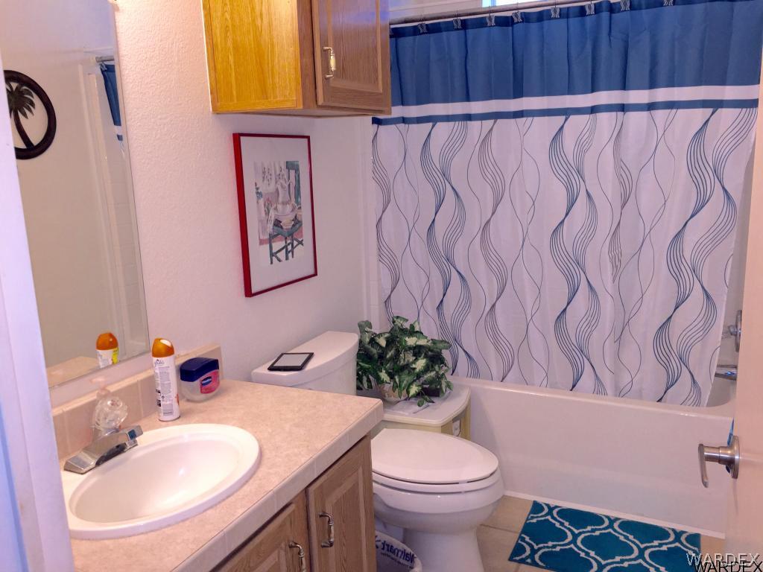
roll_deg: +1.8
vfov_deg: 48.2
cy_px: 286
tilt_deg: -11.4
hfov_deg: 61.7
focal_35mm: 29
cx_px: 382
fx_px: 639
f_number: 2.2
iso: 40
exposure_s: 1/30
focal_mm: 4.15
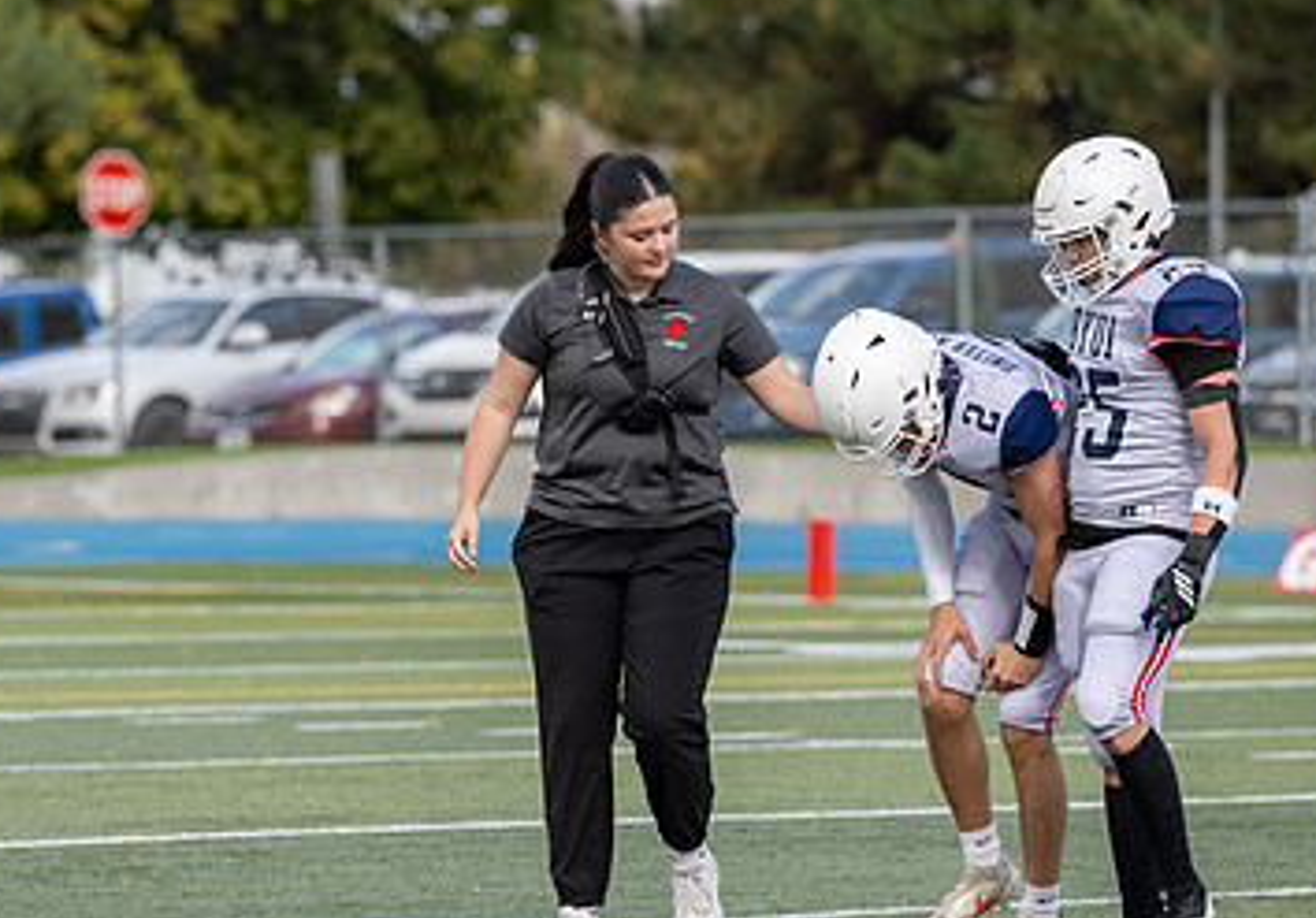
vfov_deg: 4.1
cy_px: 395
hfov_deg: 5.9
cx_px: 537
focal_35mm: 346
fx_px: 12831
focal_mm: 200
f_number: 4
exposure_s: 1/800
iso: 200
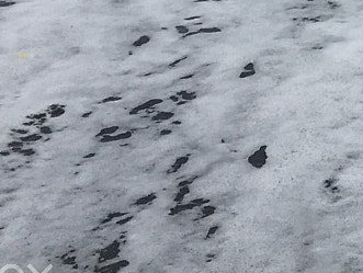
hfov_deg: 12.8
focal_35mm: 140
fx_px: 1470
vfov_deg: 10.0
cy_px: -225
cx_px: 658
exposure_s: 1/2653
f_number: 2.2
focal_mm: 4.15
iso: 25
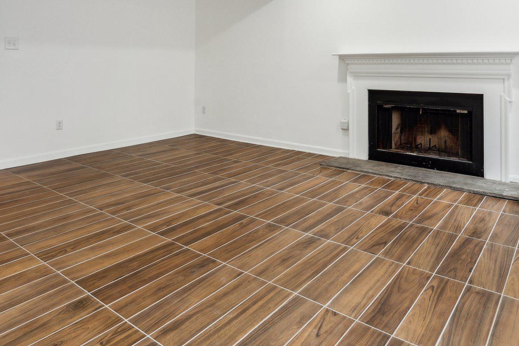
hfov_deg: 65.5
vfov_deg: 44.3
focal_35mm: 28
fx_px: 404
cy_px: 71
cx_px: 267
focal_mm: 16
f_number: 8
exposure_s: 1/13
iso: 400
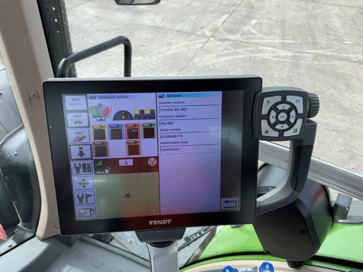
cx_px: 182
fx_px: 304
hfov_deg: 61.7
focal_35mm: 29
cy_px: 136
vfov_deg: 48.2
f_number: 1.8
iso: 16
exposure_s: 1/422
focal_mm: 3
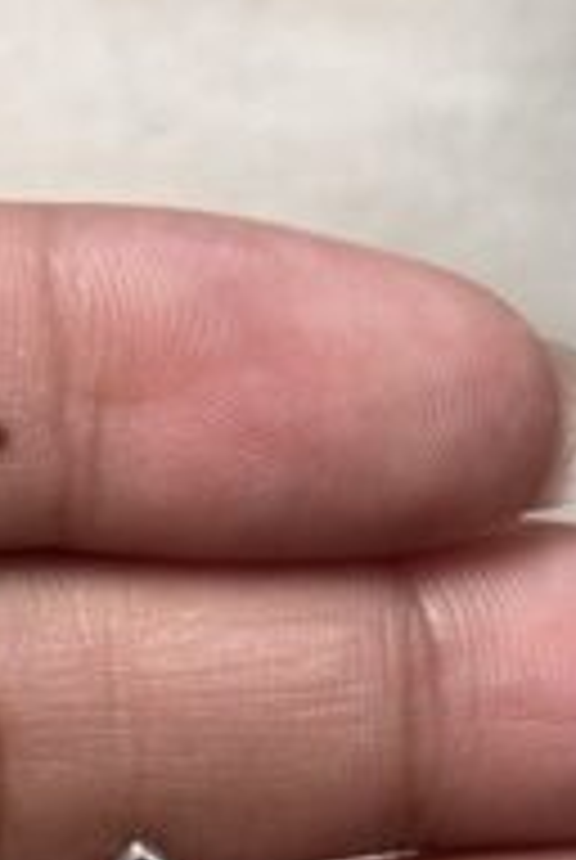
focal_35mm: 113
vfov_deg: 17.6
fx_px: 2702
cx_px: 50
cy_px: 896
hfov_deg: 12.1
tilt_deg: -73.2
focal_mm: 5.96
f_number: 1.6
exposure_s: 1/137
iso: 25
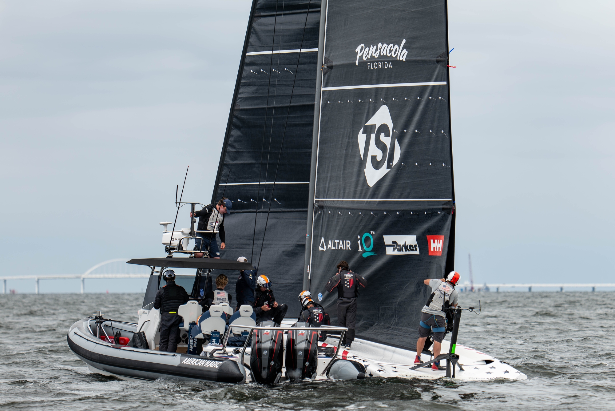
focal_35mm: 224
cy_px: 220
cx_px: 308
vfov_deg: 6.1
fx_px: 3821
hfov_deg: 9.2
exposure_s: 1/1250
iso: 100
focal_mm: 200
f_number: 3.5
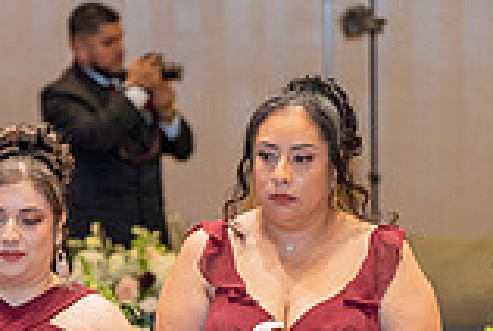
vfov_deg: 3.6
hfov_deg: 5.4
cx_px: 184
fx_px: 5227
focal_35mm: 381
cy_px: 476
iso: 1250
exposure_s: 1/160
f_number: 3.2
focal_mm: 104
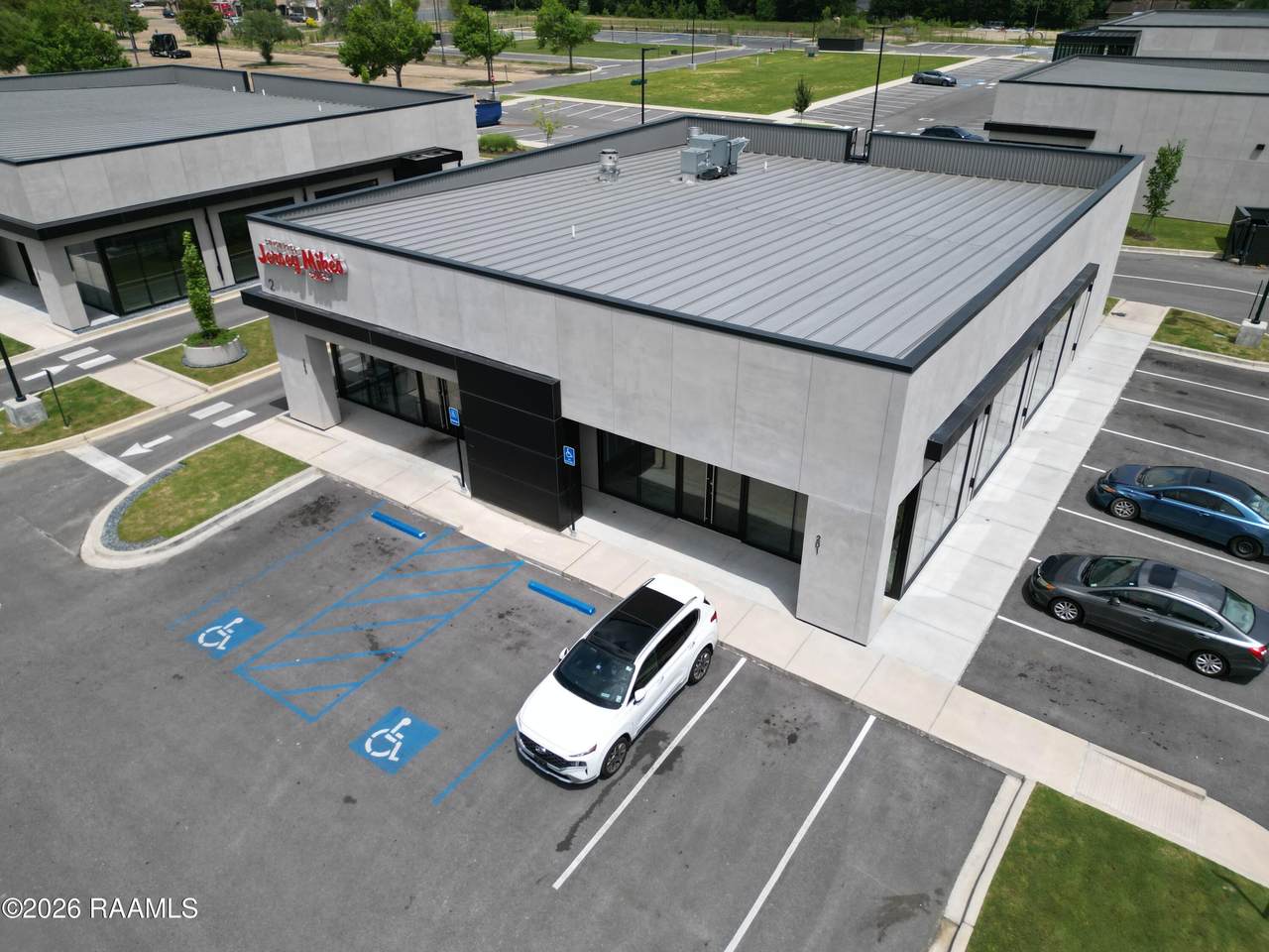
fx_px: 880
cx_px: 634
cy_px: 476
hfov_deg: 71.6
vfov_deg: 56.8
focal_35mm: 24
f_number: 1.7
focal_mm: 6.72
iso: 140
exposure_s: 1/4000
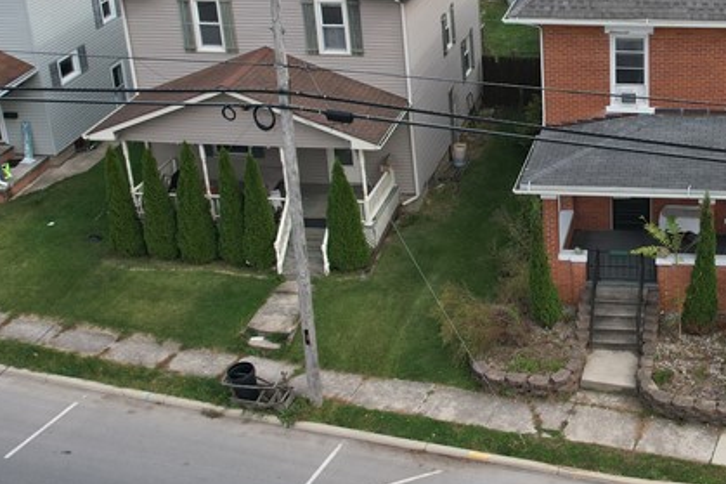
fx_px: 1149
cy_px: 121
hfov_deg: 33.2
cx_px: 653
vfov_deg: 23.5
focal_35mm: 57
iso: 100
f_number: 2.8
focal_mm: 8.38
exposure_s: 1/800
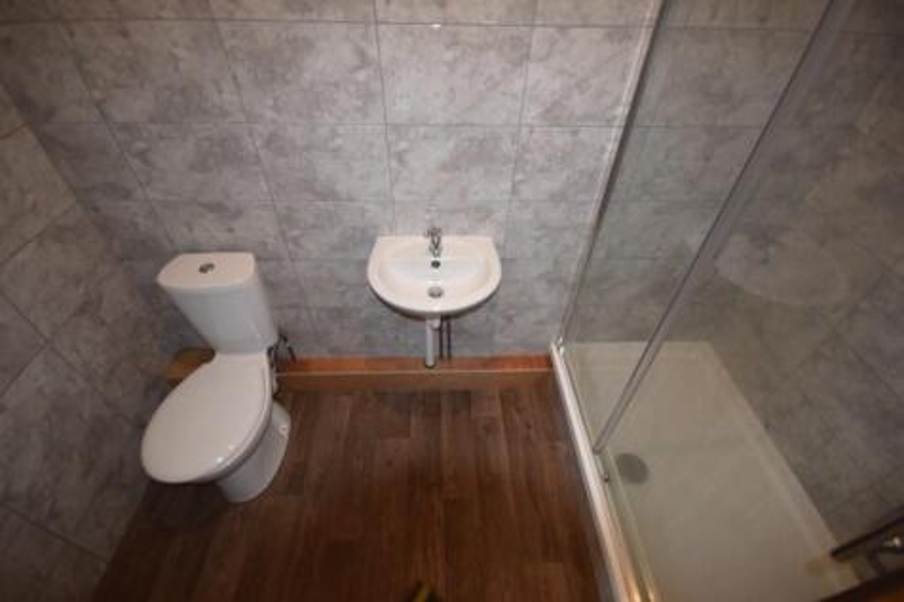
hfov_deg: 95.0
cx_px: 452
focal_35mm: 16
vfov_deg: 72.0
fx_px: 414
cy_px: 301
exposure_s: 1/60
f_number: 4.2
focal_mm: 11
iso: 800
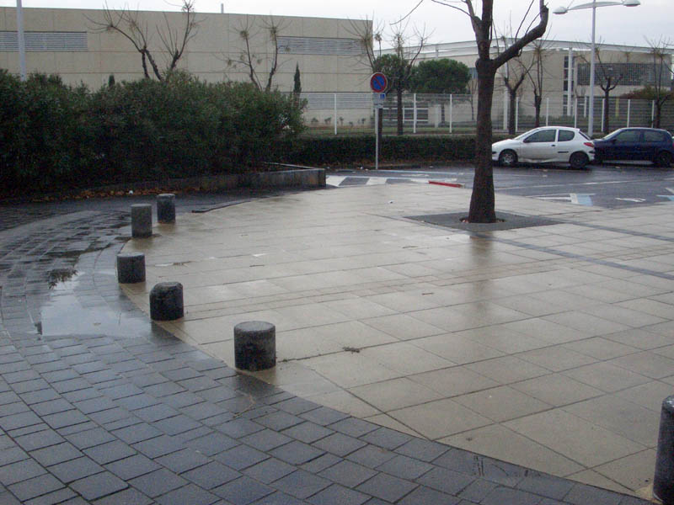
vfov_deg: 35.1
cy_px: 252
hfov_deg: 45.8
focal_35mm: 41
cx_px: 337
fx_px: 798
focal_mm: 6.8
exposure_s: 1/1250
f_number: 4.6
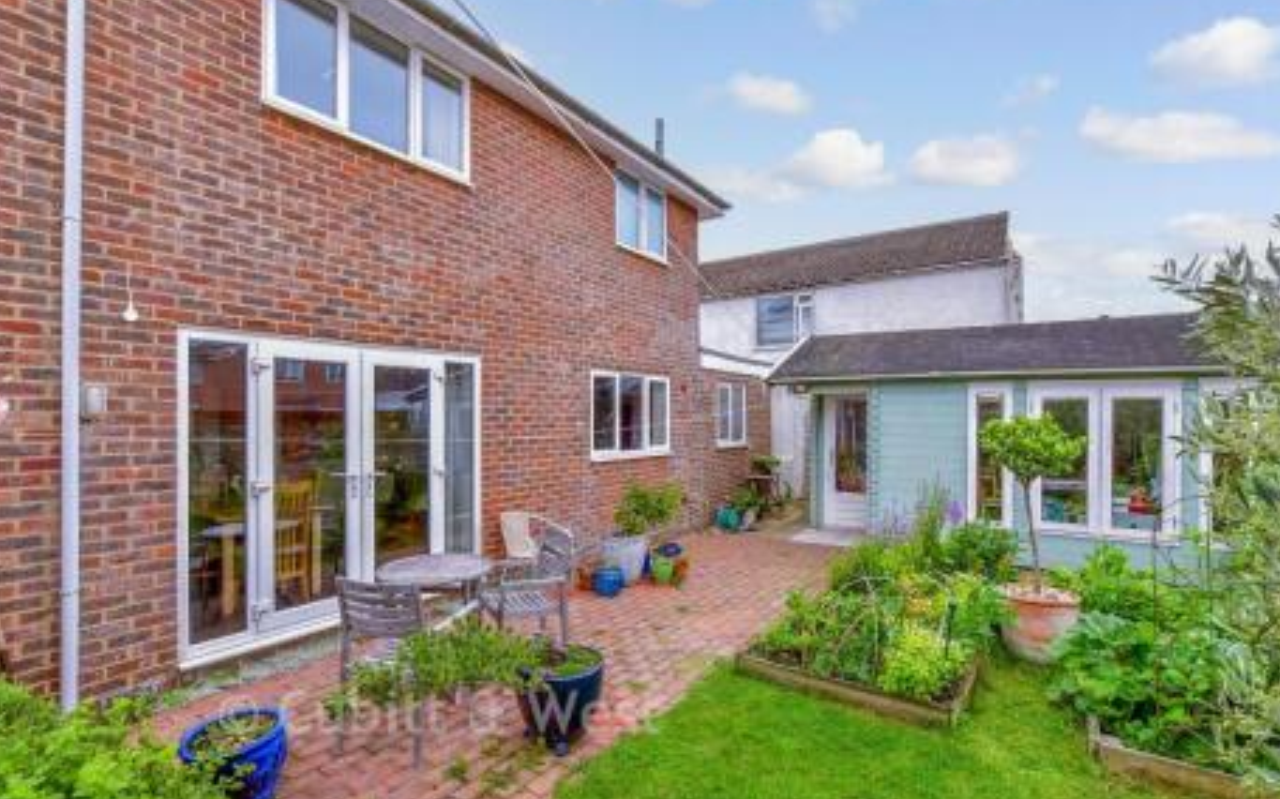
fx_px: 558
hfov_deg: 97.8
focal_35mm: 16
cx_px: 653
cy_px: 407
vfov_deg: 71.2
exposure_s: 1/250
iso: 500
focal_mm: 10
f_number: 8
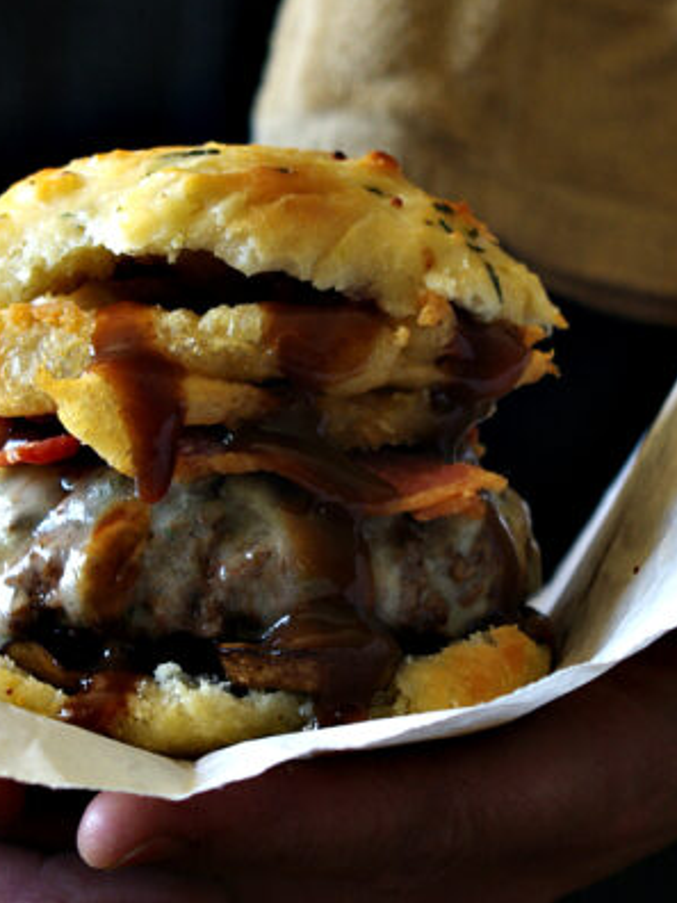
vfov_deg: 18.4
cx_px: 243
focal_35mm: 107
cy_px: 493
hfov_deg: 13.8
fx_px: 2790
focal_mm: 40
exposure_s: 1/20
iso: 200
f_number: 5.6
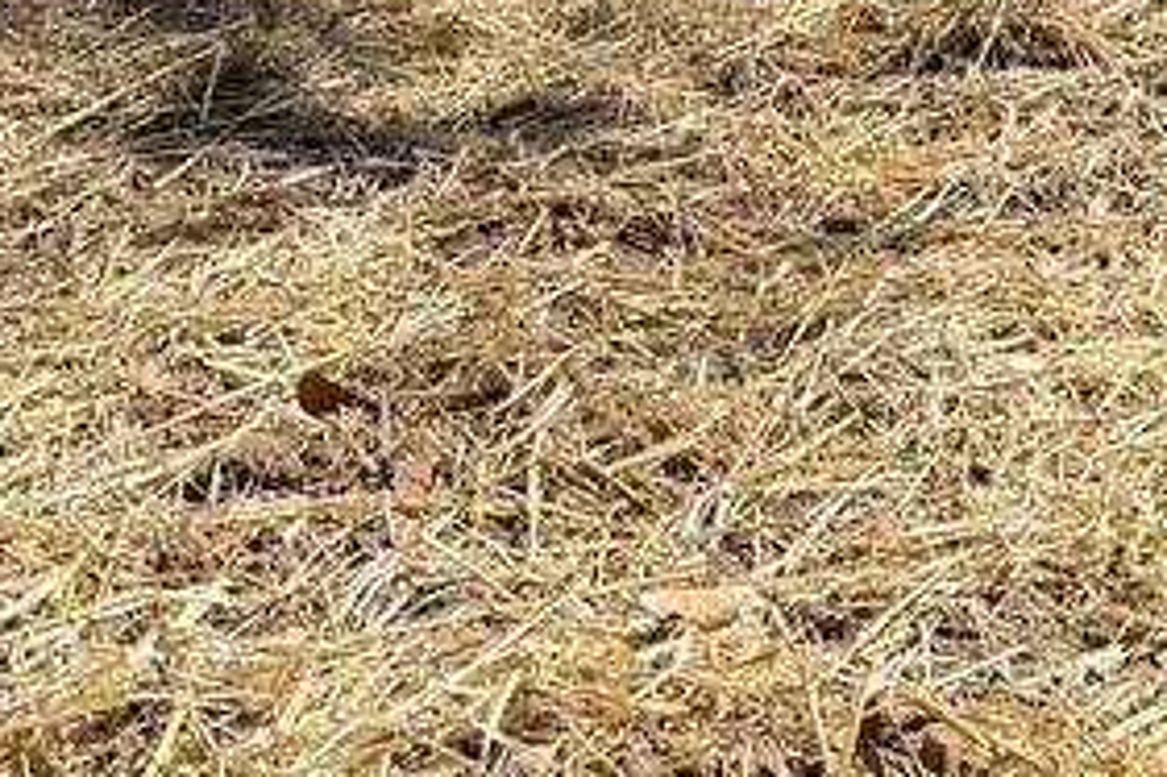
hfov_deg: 22.1
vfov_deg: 13.5
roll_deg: +0.5
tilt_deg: +0.7
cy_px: -594
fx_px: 2948
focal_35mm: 91
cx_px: 947
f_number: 1.78
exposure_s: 1/2000
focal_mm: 6.76
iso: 80
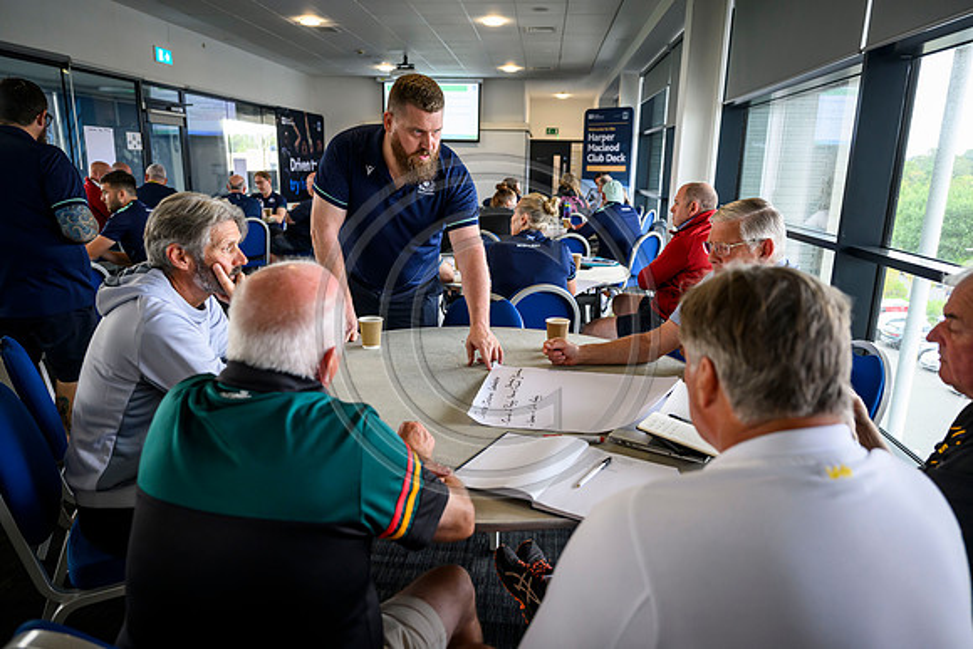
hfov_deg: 73.7
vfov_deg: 53.2
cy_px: 324
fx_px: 649
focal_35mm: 24
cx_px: 486
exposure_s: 1/400
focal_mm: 24
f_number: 3.2
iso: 1600
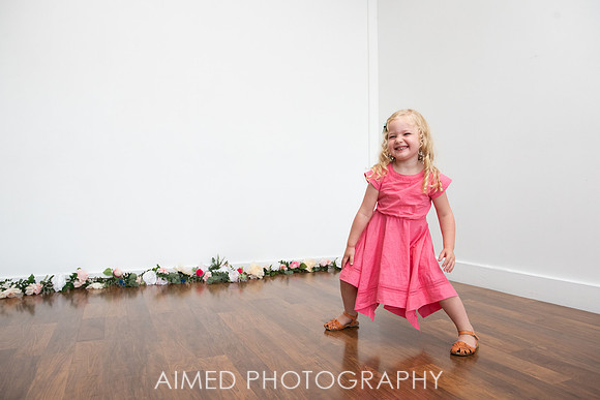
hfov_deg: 69.4
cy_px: 200
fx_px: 433
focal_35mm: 26
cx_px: 300
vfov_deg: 49.6
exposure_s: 1/250
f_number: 4.5
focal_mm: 26
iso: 1250
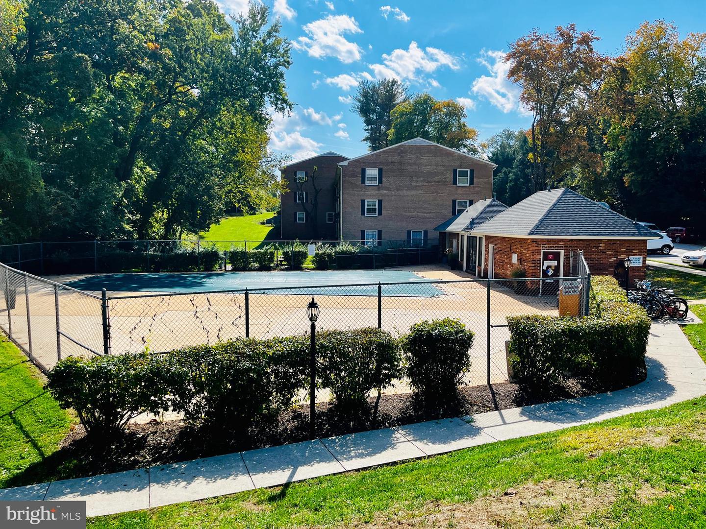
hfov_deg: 67.3
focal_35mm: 26
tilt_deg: -4.2
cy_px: 264
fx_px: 530
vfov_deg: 53.1
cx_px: 353
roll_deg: -0.7
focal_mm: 5.1
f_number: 1.6
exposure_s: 1/2825
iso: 50
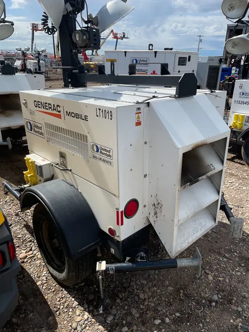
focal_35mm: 26
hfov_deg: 53.1
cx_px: 124
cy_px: 166
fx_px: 249
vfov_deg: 67.3
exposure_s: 1/5291
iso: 50
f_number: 1.6
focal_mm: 4.2
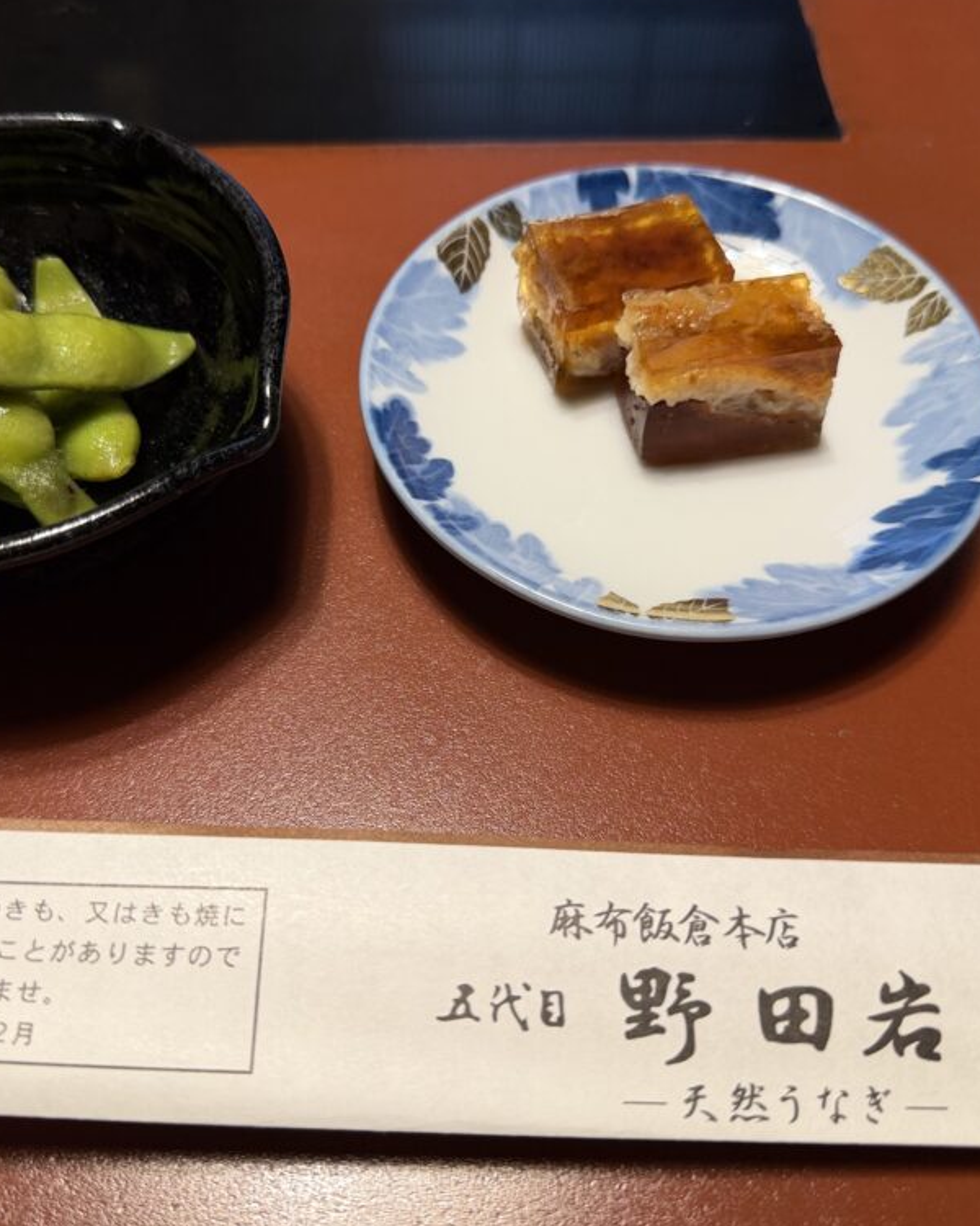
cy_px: 606
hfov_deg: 45.7
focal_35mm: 32
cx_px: 425
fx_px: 1160
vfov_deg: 55.7
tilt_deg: -56.1
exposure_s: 1/50
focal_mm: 6.76
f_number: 1.78
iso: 160
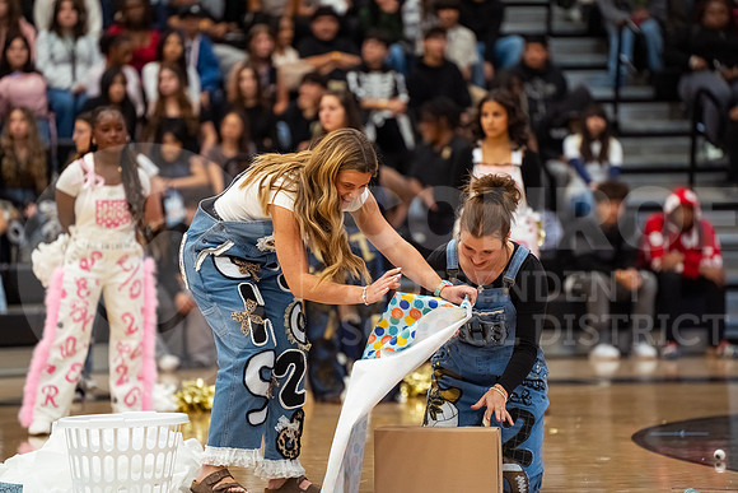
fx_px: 3691
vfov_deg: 7.6
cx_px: 369
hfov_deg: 11.4
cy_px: 246
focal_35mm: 180
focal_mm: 180
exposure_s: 1/1000
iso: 3200
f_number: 3.2
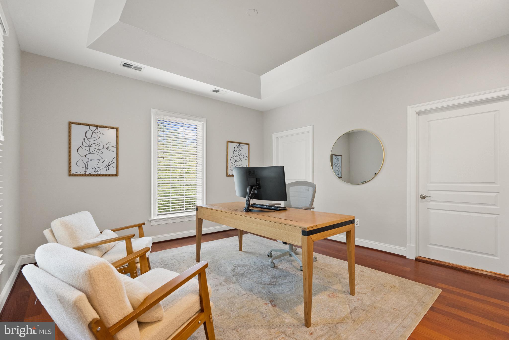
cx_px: 254
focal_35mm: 16
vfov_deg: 73.8
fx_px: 226
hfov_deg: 96.7
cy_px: 170
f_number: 4.5
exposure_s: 1/25
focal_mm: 16
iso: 800
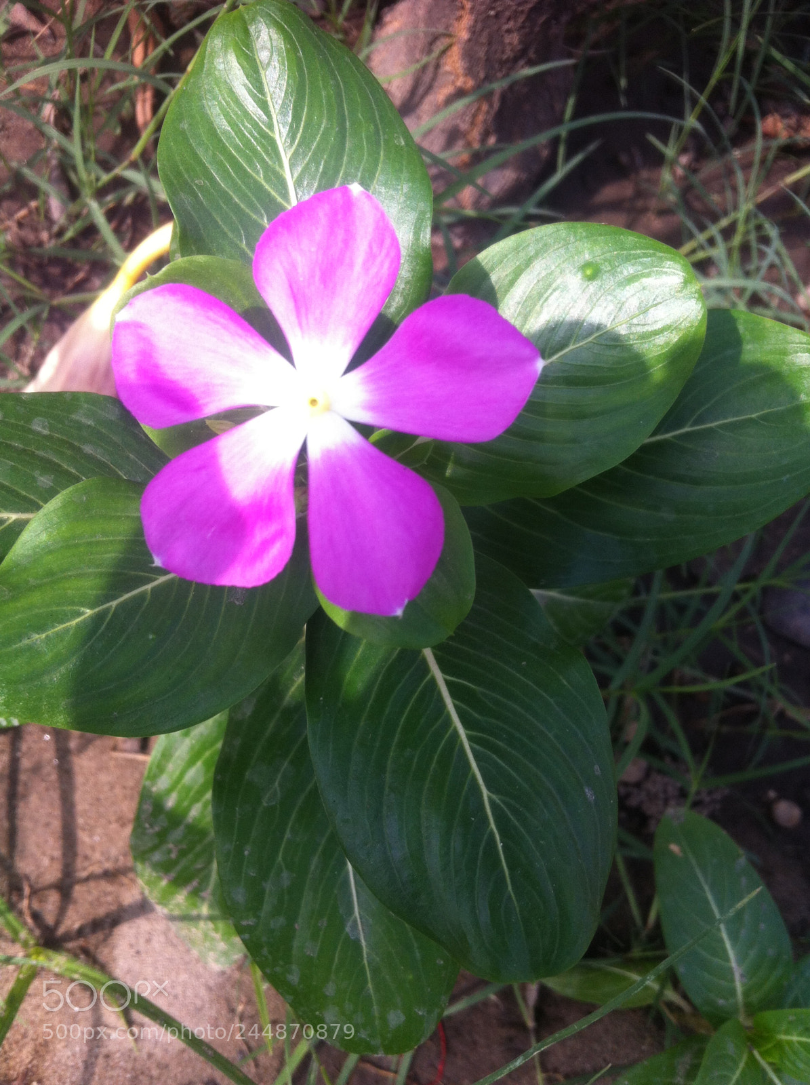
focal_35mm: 35
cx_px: 405
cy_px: 542
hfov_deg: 40.6
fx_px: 1095
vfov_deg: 52.7
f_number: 2.8
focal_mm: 3.85
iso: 80
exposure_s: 1/299
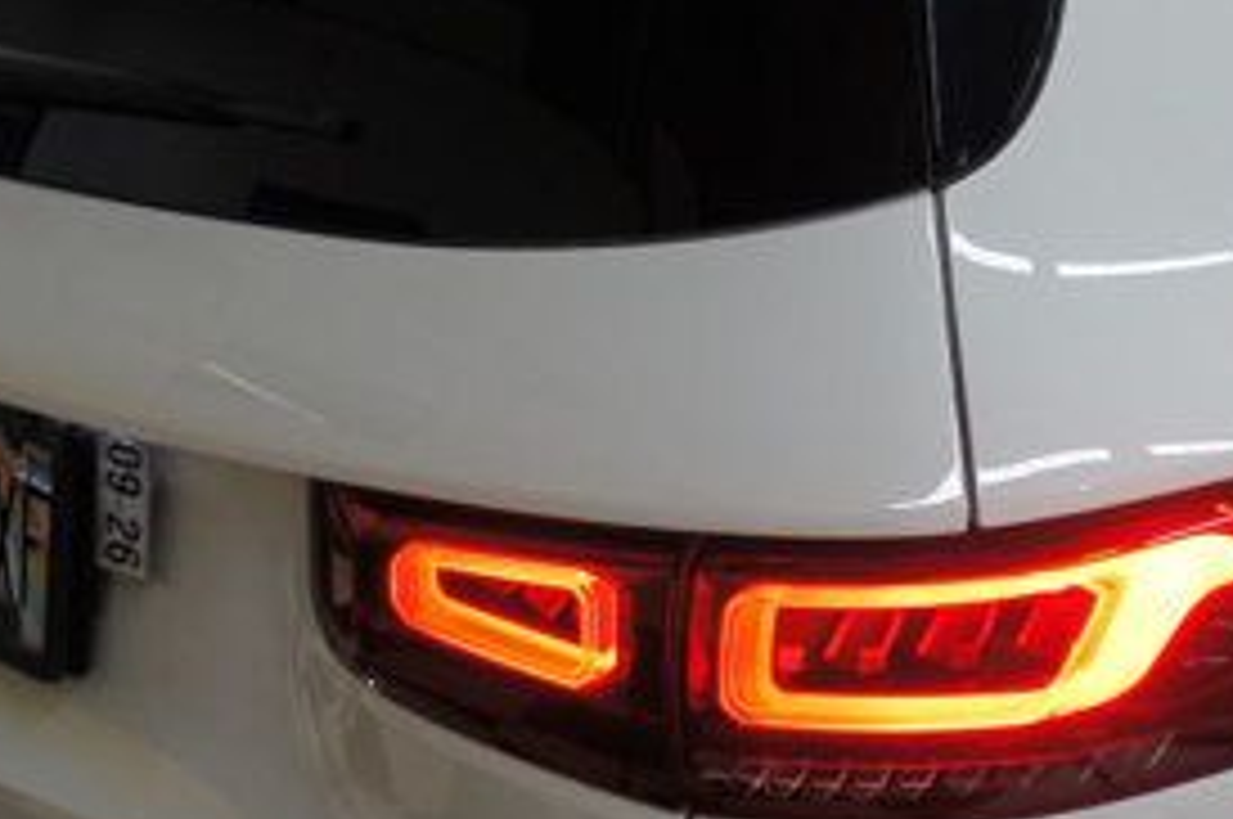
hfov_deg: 19.5
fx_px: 3455
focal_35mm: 101
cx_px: 1296
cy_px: 396
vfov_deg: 13.5
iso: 200
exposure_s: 1/50
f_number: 3.5
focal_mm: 18
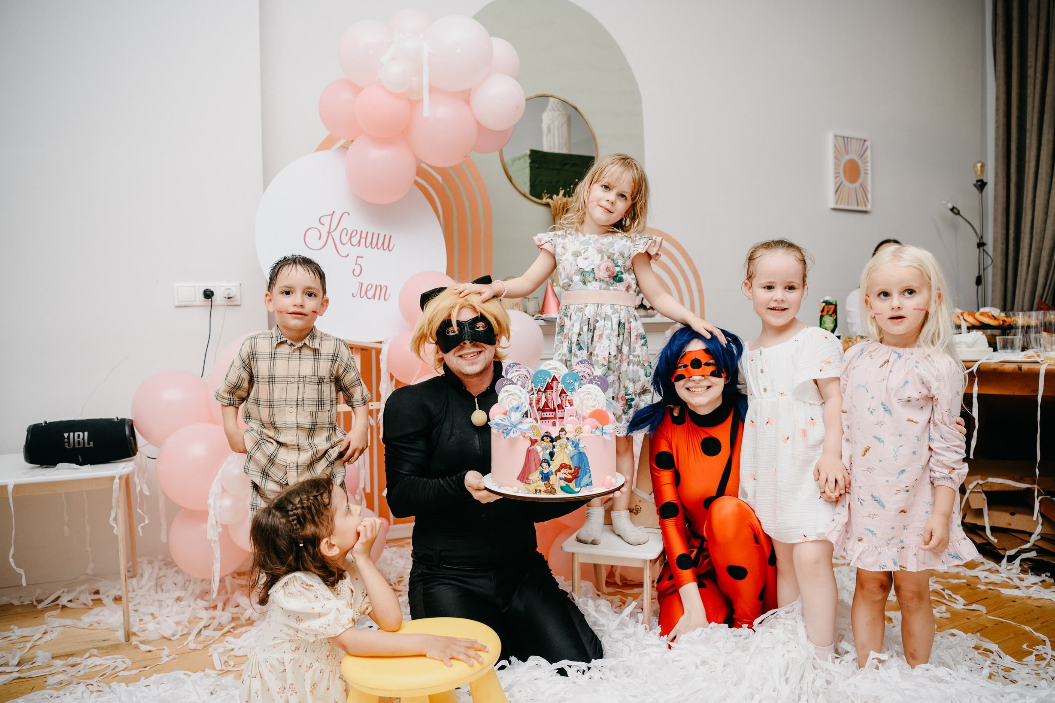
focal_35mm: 25
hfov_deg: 71.5
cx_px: 535
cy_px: 357
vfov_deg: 51.3
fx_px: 732
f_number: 3.2
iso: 200
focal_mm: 24
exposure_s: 1/160
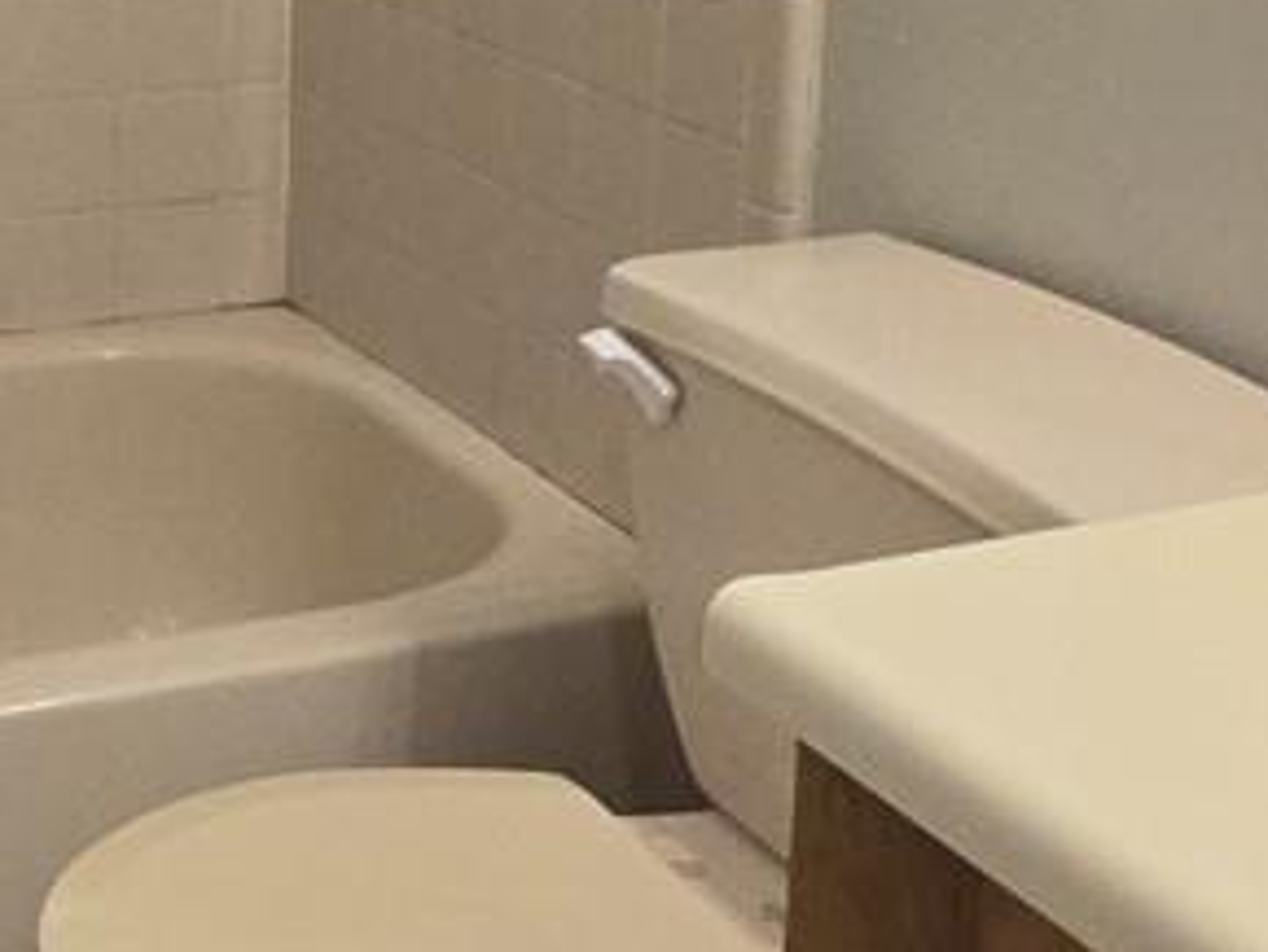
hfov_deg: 25.8
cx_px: 35
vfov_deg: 20.1
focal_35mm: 72
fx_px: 2638
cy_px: 114
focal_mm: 2.2
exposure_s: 1/60
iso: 160
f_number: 2.2
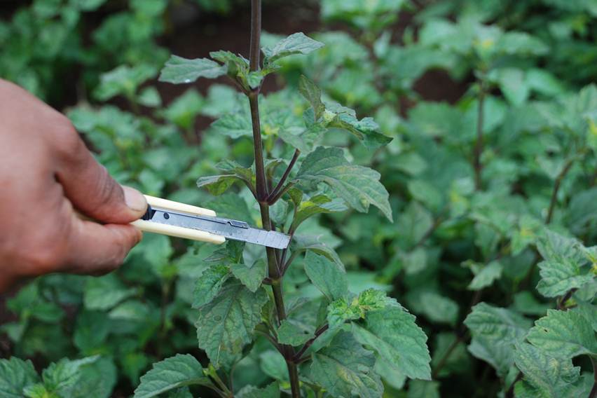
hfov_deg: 30.5
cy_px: 199
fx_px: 1094
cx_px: 298
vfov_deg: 20.6
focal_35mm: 66
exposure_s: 1/40
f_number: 4.8
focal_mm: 44
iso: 100
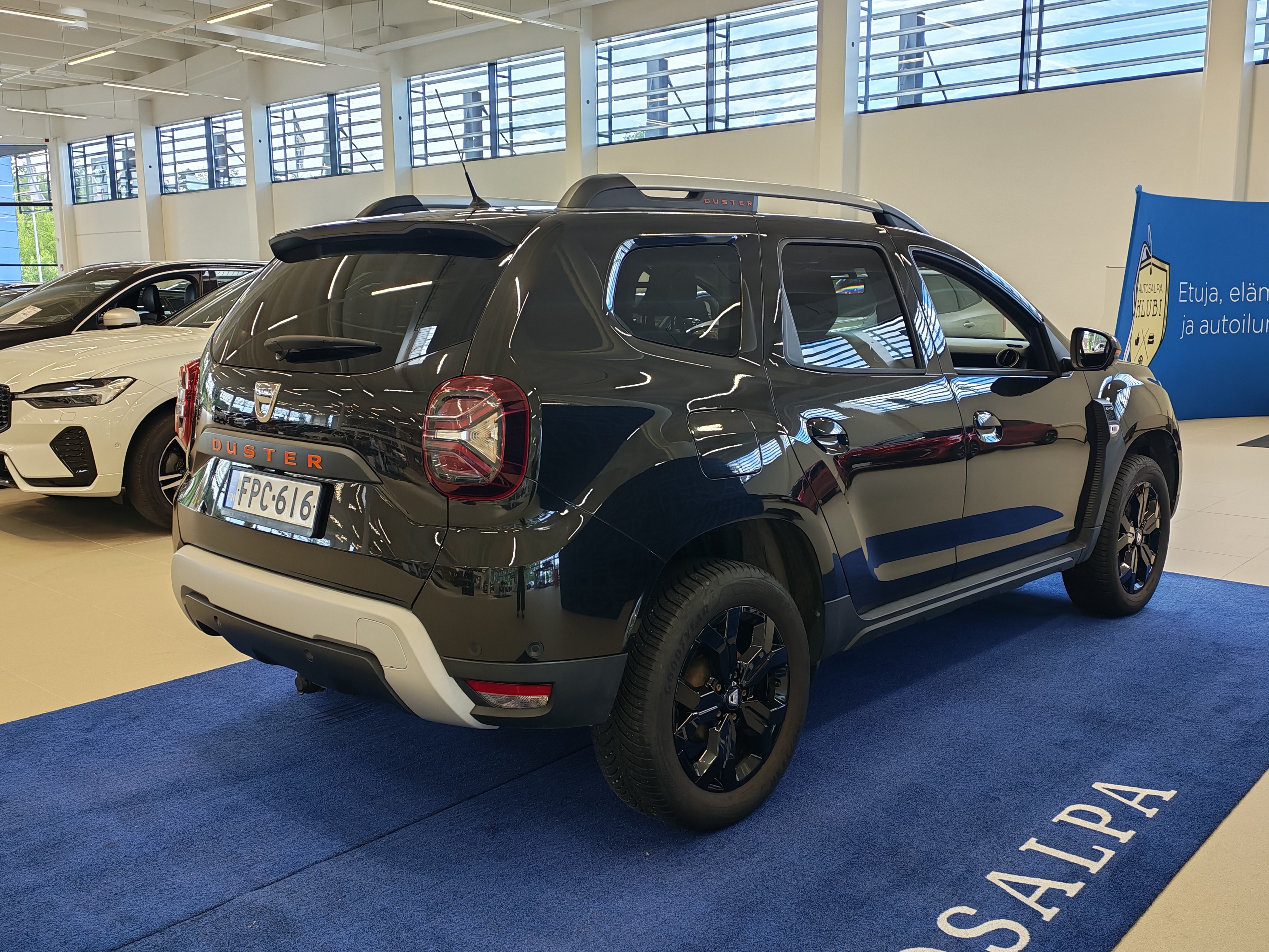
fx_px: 1210
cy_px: 476
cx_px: 634
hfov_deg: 55.4
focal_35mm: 33
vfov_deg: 42.9
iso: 125
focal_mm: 6.12
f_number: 1.9
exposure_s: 1/100
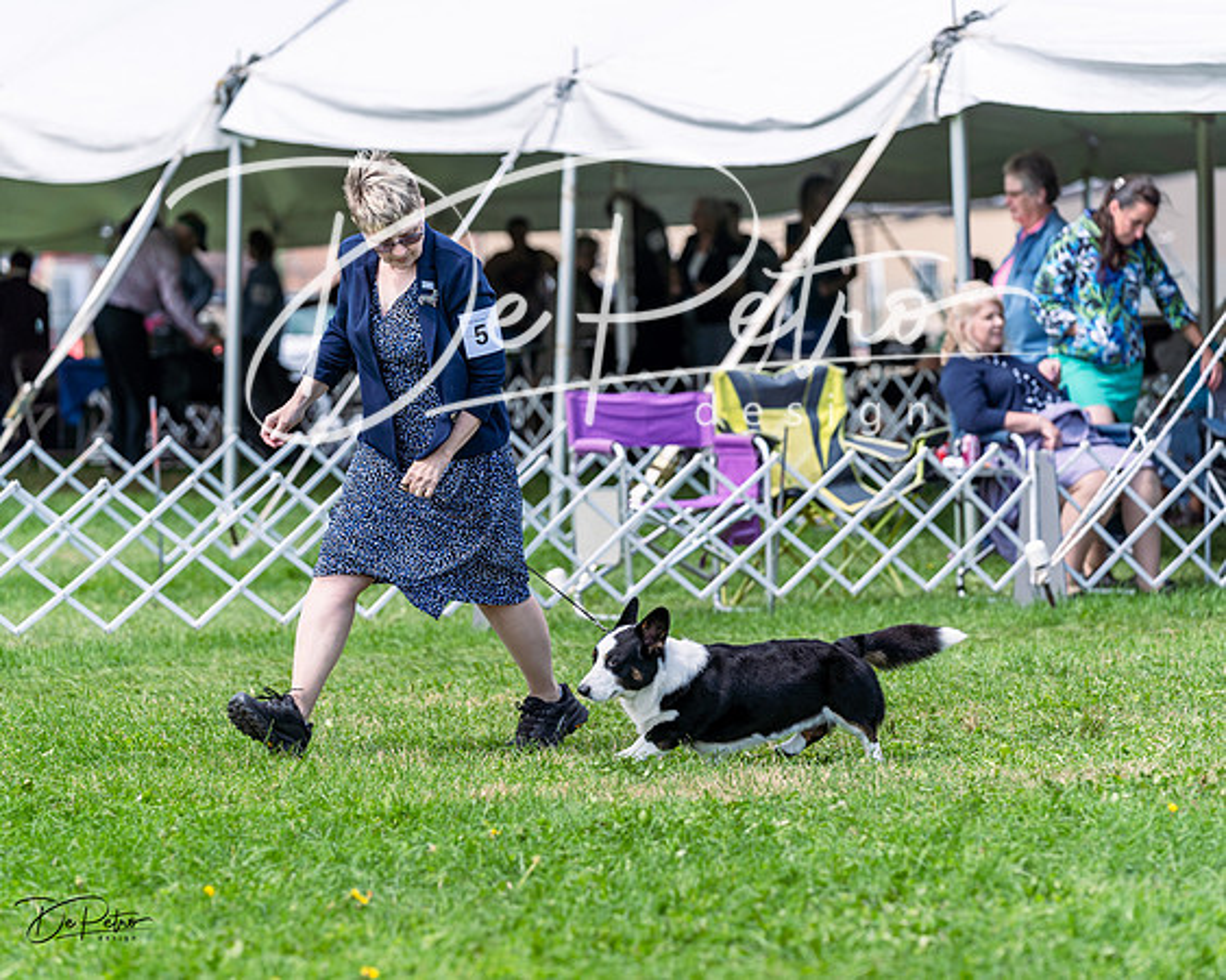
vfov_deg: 9.9
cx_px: 613
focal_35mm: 155
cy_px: 490
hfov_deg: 12.4
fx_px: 5637
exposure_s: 1/1000
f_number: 3.5
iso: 100
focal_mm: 138
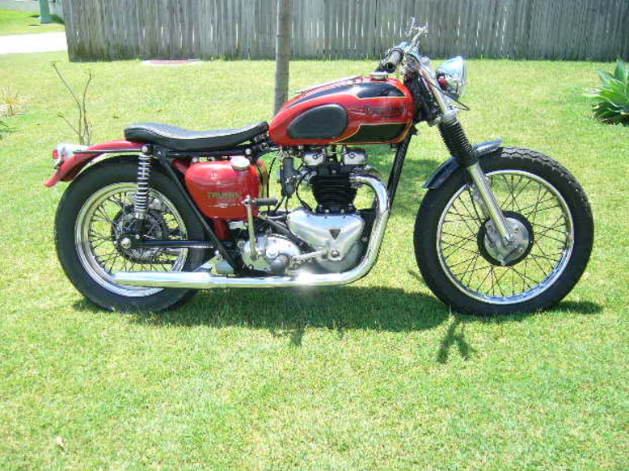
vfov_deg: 39.6
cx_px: 315
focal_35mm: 36
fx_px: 654
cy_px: 232
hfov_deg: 51.4
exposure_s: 1/250
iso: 64
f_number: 2.8
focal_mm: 5.8
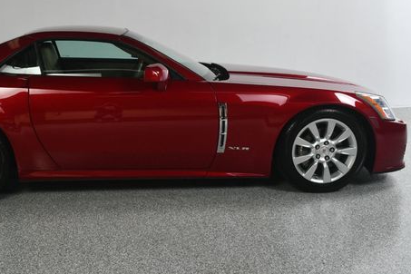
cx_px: 123
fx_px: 548
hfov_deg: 40.4
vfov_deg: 28.0
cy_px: 118
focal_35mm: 48
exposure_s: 1/160
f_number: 13
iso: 100
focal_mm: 23
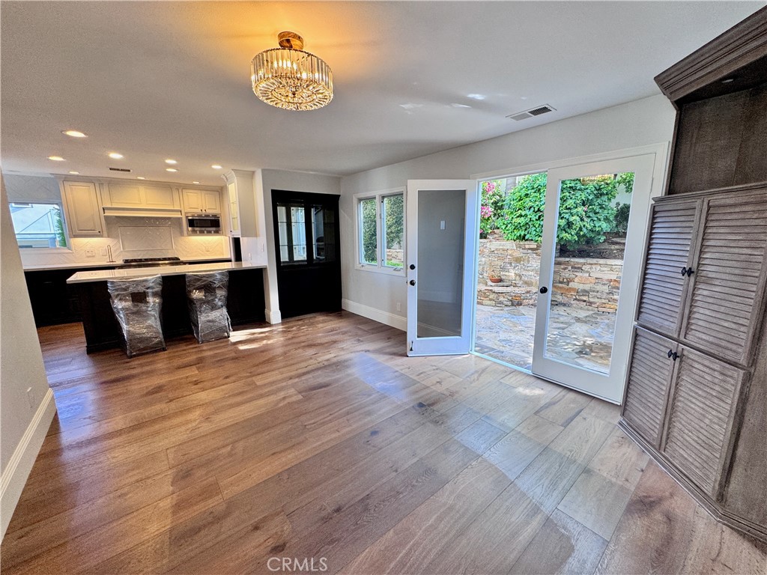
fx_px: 310
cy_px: 288
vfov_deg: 85.7
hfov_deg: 102.1
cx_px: 384
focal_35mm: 14
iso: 125
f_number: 2.2
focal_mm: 2.22
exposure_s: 1/120
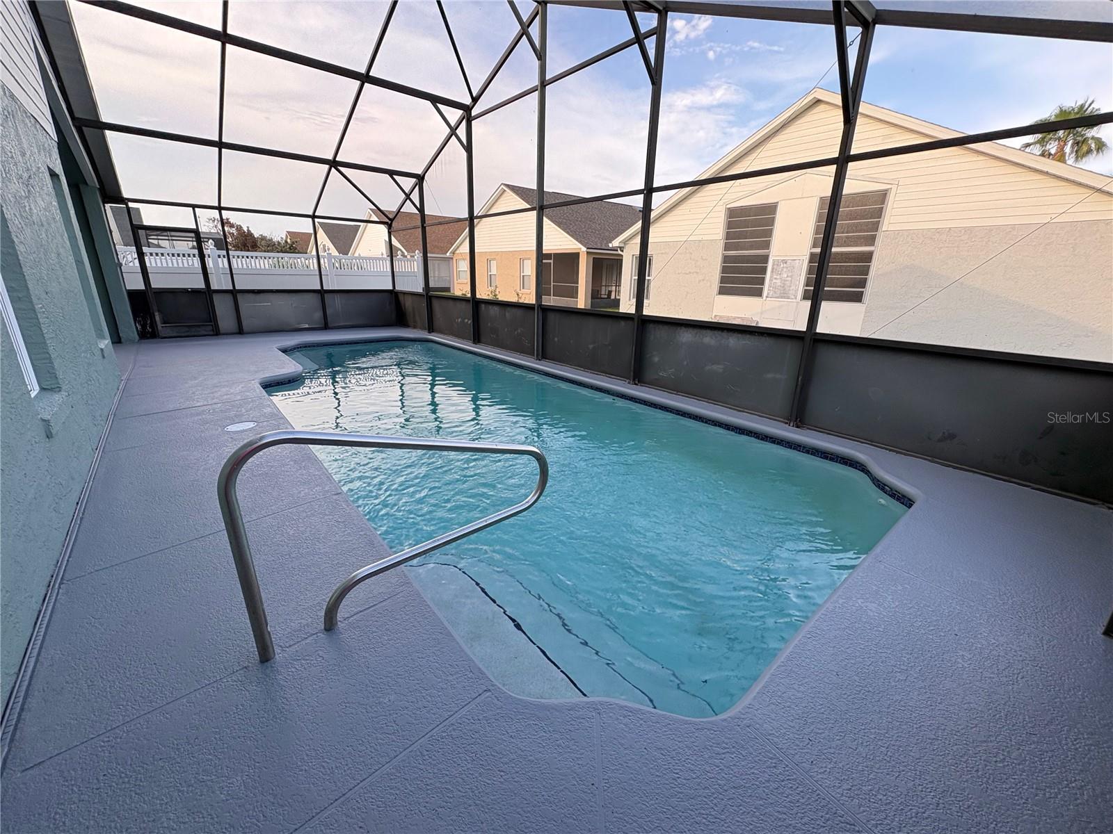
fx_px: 450
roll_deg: -1.7
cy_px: 417
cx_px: 556
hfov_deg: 102.1
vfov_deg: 85.7
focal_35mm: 14
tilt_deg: -17.8
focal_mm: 2.22
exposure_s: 1/191
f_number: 2.2
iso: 50
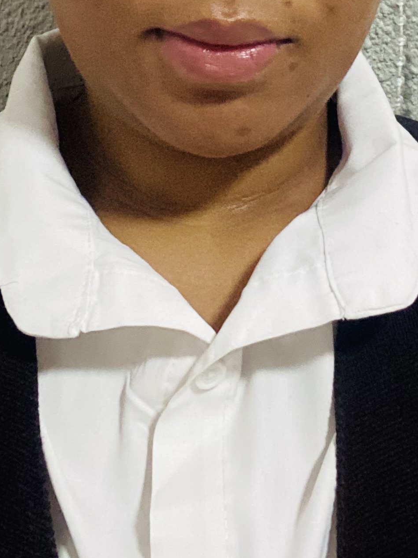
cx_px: 224
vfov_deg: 24.4
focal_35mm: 73
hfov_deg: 20.2
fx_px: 1175
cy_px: -91
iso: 500
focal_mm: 2.71
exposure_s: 1/25
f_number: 2.2
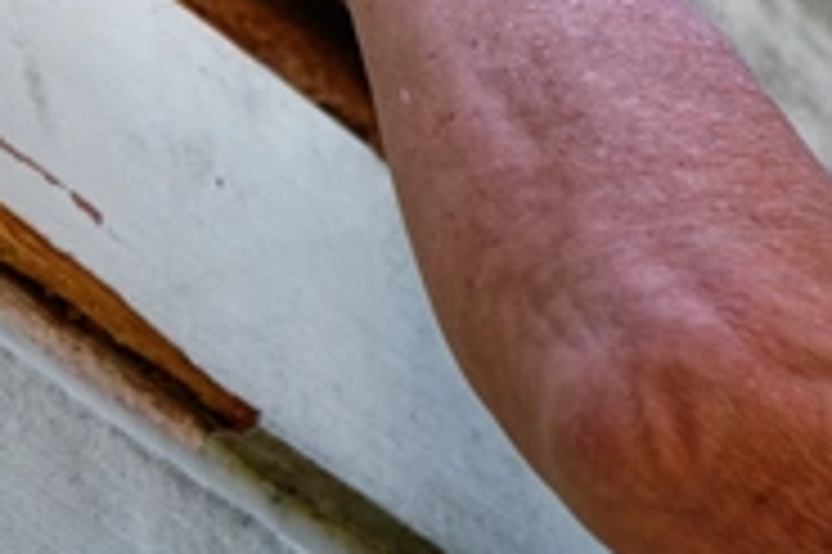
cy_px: -32
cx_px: -310
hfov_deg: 3.3
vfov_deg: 2.2
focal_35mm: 617
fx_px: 14247
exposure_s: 1/320
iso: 400
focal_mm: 190
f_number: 8
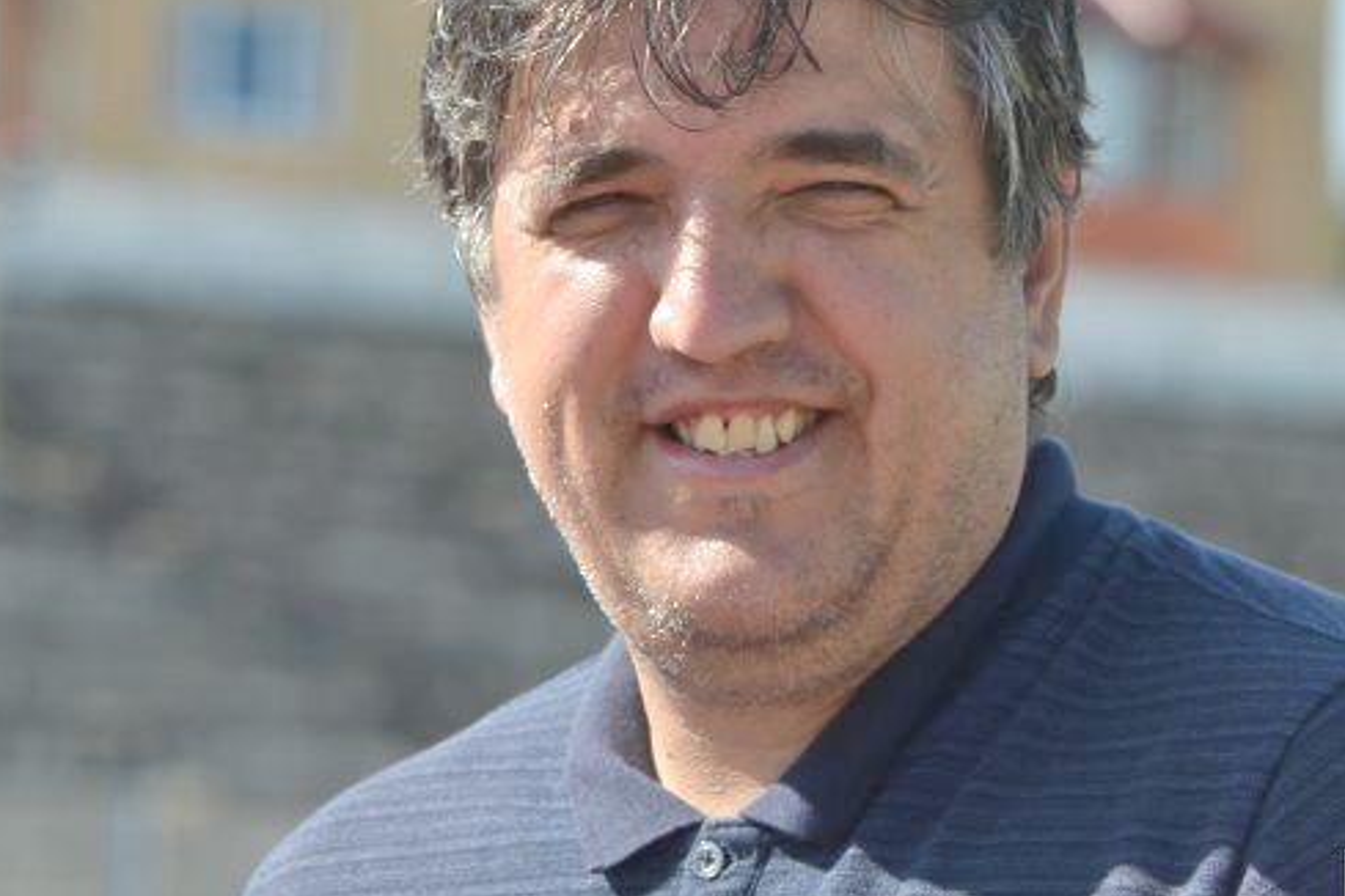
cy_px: 291
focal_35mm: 265
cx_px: 712
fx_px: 9900
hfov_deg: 7.8
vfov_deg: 5.2
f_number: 6.3
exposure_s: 1/200
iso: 100
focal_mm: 120
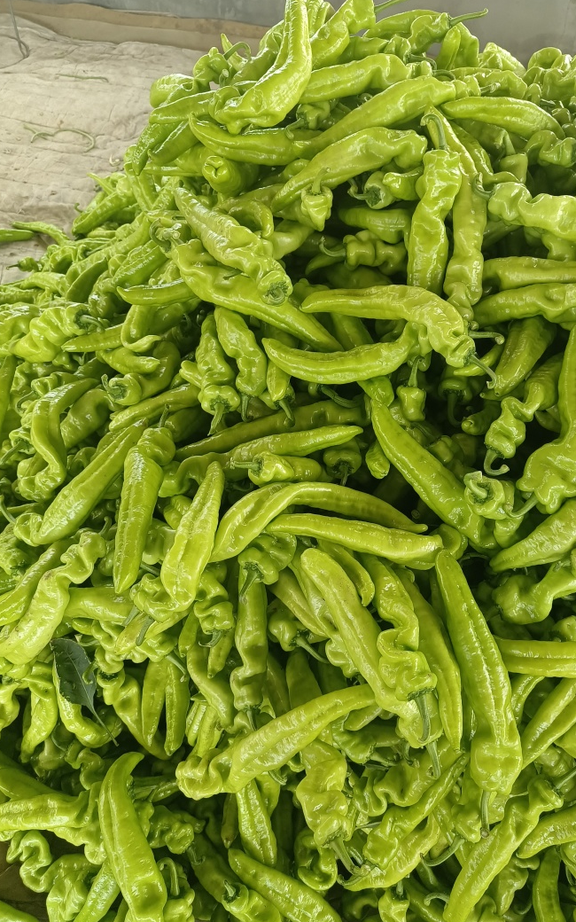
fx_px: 628
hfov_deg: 49.0
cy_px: 463
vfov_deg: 72.5
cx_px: 341
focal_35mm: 25
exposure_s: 1/100
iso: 997
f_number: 1.88
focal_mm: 5.59
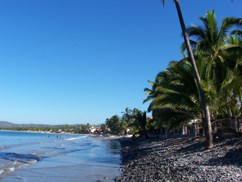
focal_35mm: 35
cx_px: 121
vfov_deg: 40.7
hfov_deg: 52.6
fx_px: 245
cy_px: 91
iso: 80
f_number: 4
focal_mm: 6
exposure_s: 1/750
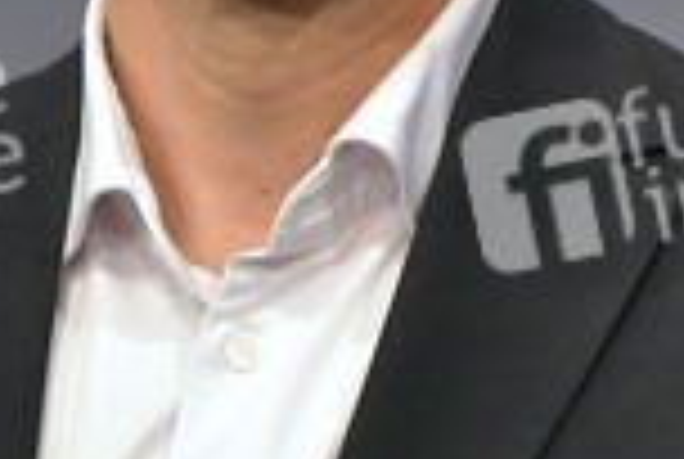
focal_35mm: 173
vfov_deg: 7.9
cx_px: 284
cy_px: -58
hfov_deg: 11.9
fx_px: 3293
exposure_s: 1/200
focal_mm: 66
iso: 2500
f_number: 6.3
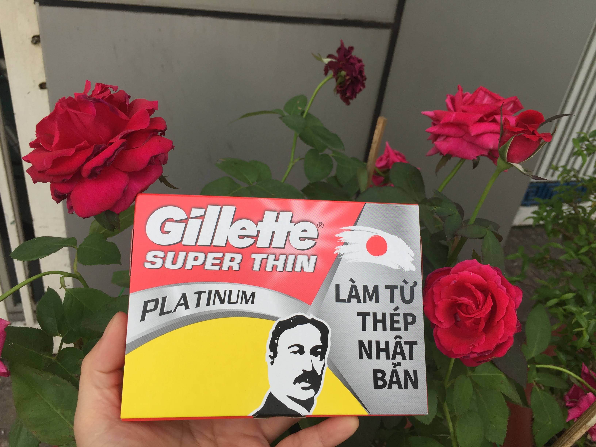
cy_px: 224
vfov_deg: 48.2
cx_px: 298
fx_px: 499
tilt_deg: -29.6
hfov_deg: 61.7
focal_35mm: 29
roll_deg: -9.3
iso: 32
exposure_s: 1/565
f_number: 2.2
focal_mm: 4.15
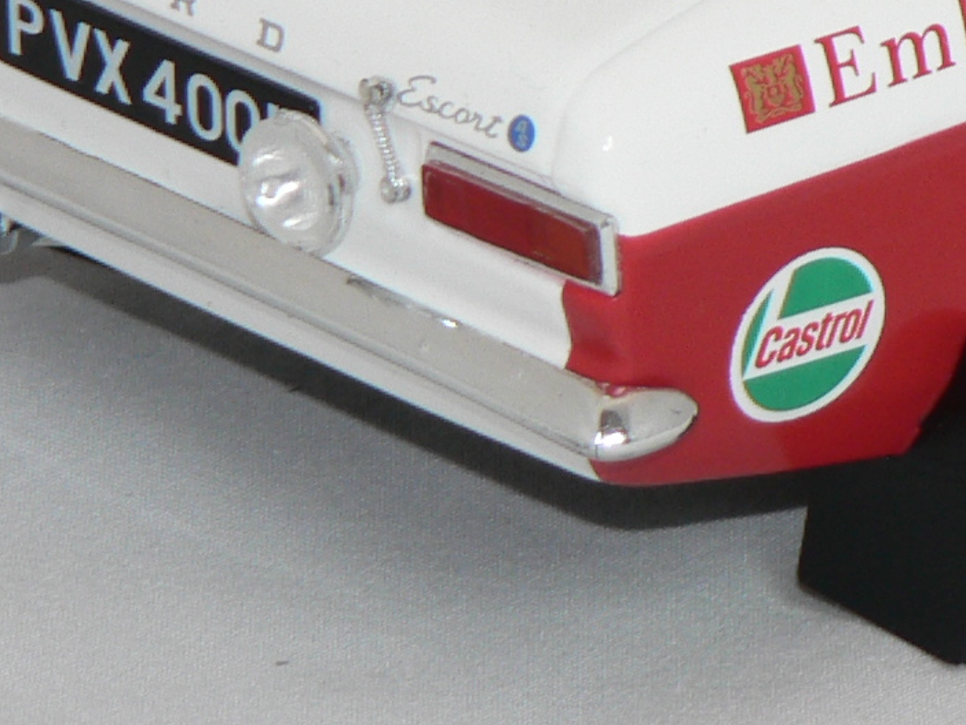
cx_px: 1296
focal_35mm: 339
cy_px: -223
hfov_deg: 5.8
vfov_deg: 4.4
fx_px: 9463
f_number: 3.2
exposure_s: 1/60
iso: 80
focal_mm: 15.5
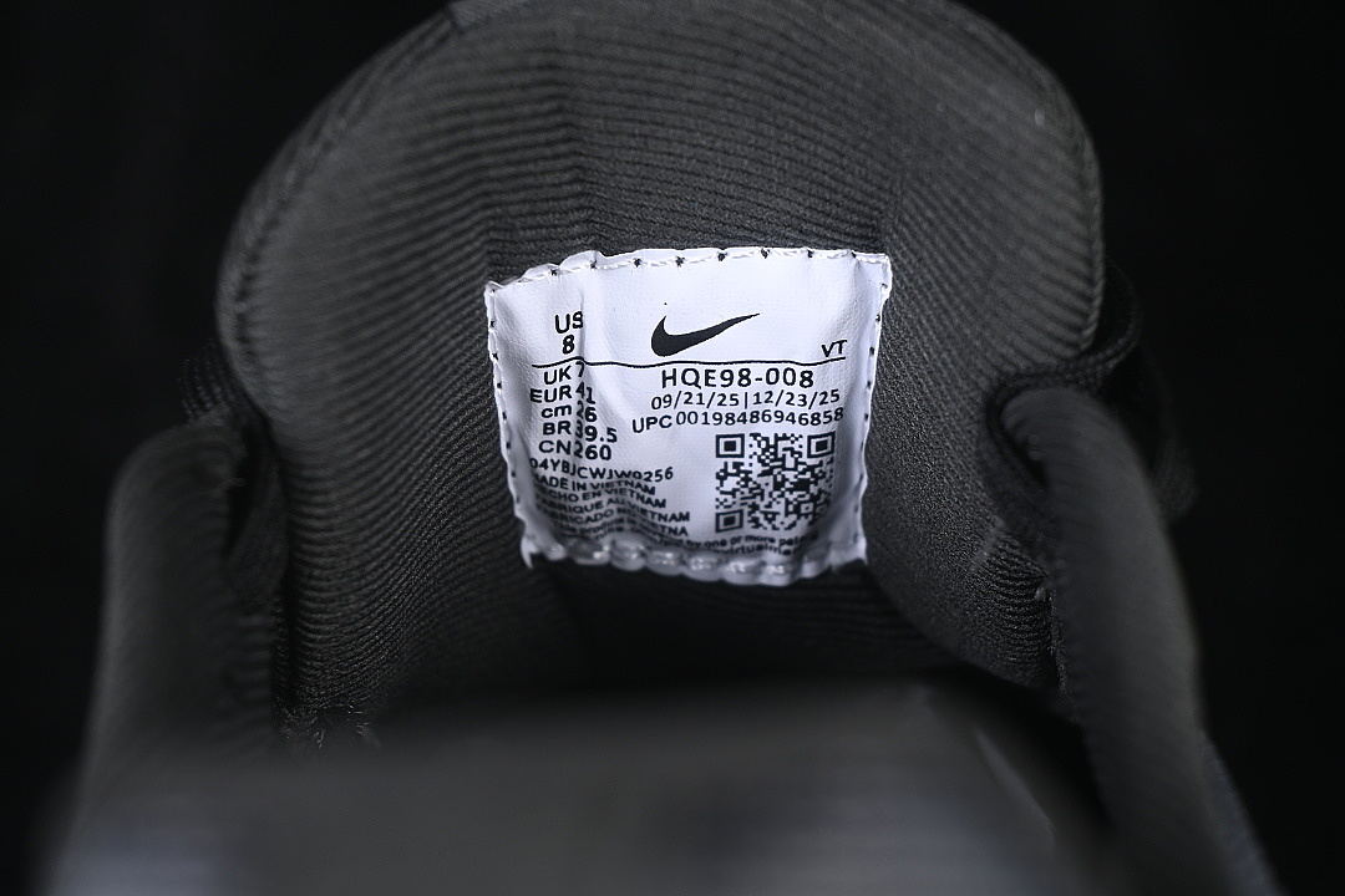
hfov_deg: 27.0
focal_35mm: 75
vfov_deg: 18.2
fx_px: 2802
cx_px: 672
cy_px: 448
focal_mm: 50
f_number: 6.3
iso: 160
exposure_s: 1/60
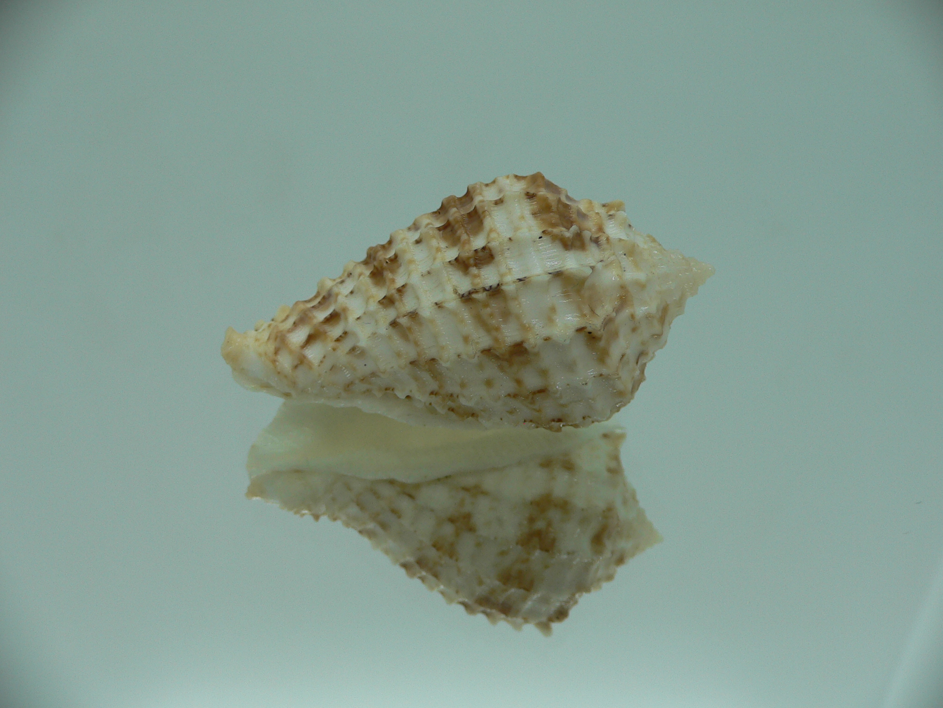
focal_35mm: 35
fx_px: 953
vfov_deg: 40.7
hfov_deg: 52.6
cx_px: 472
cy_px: 354
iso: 80
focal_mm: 4.6
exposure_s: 1/60
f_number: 2.8
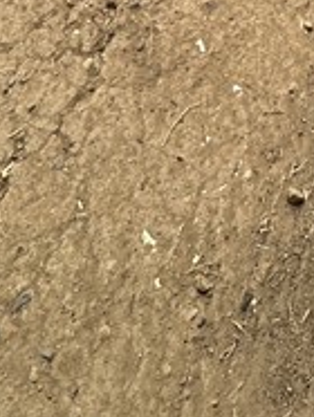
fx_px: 929
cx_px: 314
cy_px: -652
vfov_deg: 13.9
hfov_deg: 18.7
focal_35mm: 77
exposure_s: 1/2304
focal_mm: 2.22
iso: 50
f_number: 2.2
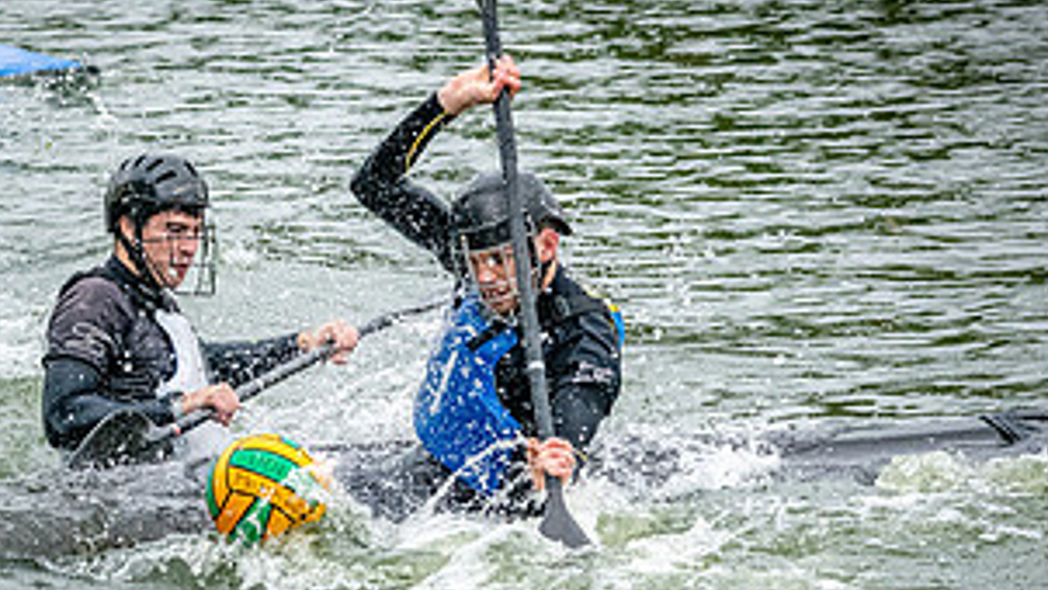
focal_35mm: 387
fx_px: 10756
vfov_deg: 3.1
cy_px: 496
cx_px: 364
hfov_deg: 5.6
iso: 3200
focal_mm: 165
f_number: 9
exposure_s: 1/2500
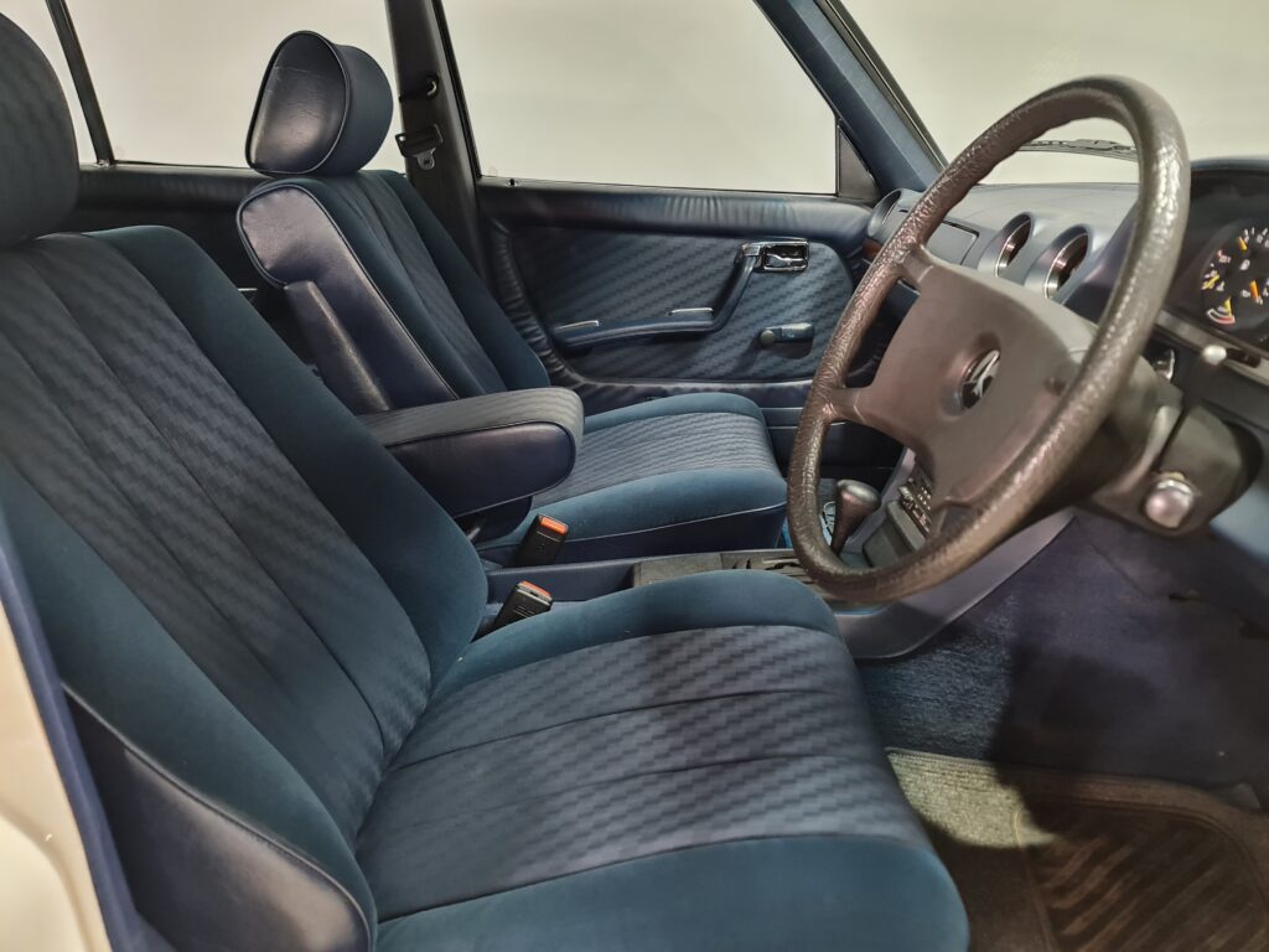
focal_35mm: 25
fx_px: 916
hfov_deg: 69.4
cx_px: 634
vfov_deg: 54.9
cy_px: 476
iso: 500
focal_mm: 7
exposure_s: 1/33
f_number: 1.8
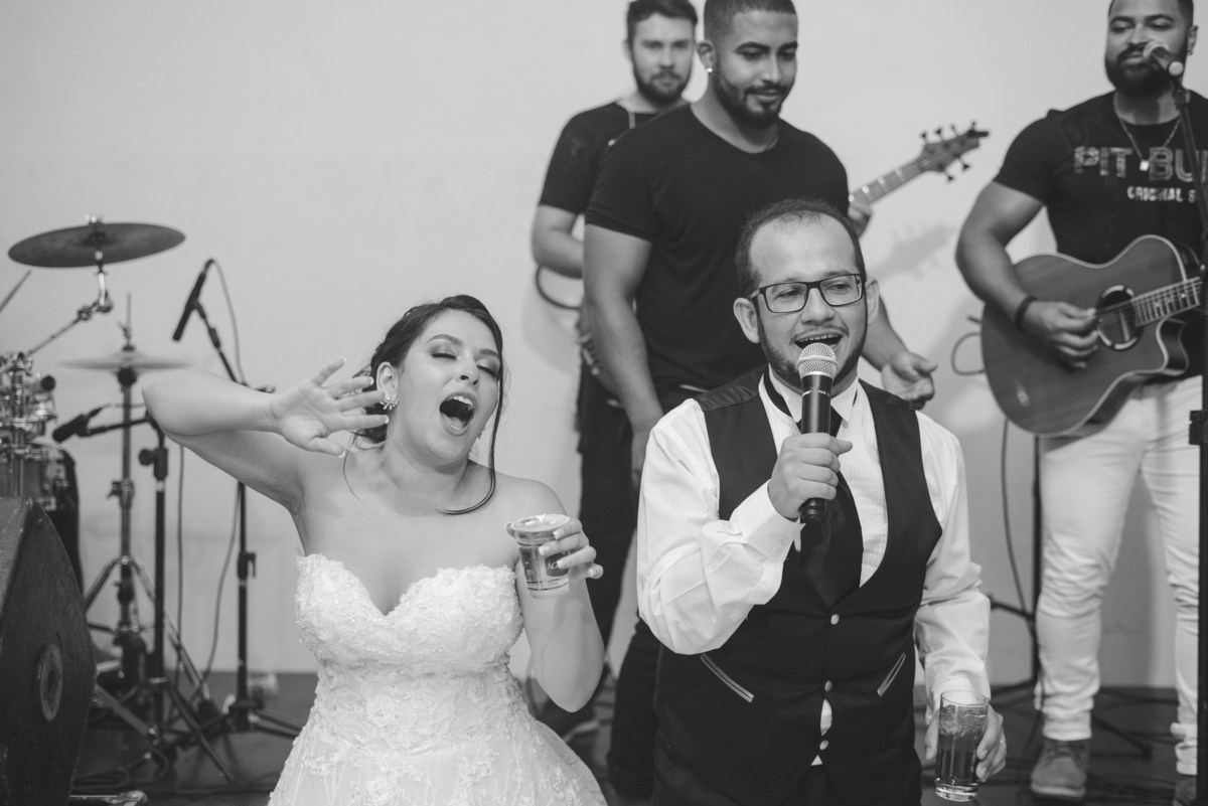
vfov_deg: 27.0
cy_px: 403
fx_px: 1678
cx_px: 604
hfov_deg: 39.6
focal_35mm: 50
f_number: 2.8
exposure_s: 1/250
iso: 1250
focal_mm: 50
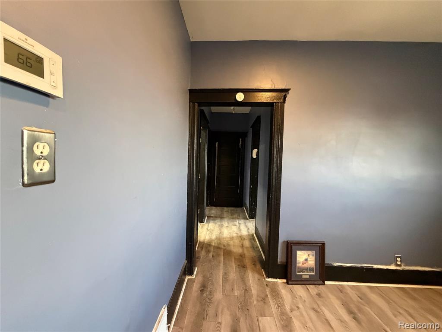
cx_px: 221
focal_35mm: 14
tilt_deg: -3.1
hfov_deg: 102.1
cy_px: 166
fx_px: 179
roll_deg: -1.3
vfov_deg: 85.7
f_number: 2.2
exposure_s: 1/60
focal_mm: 2.22
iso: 800
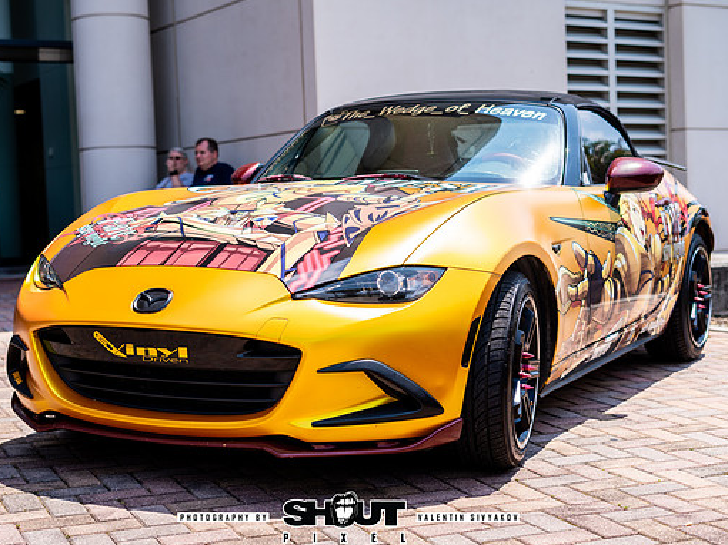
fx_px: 1219
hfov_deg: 33.2
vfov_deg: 25.2
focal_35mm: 58
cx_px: 368
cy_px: 291
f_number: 3.2
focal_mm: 50
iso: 50
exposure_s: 1/800
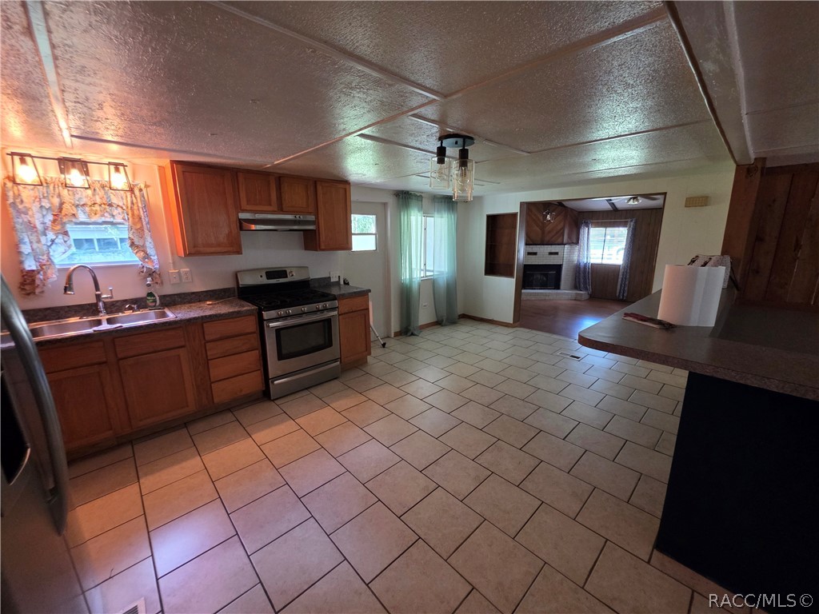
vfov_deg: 89.9
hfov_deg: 106.2
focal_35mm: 13
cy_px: 307
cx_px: 410
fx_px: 308
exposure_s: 1/60
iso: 320
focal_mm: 2.2
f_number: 1.9
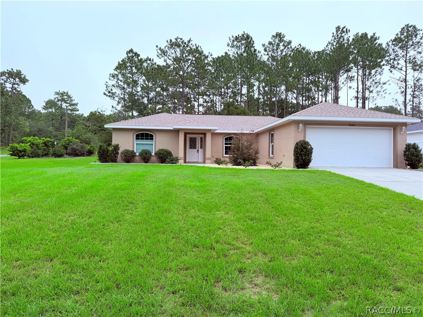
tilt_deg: +1.0
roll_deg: -0.8
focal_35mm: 24
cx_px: 212
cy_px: 158
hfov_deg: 71.6
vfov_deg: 56.8
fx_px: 293
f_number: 1.78
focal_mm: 6.76
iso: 100
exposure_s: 1/1727
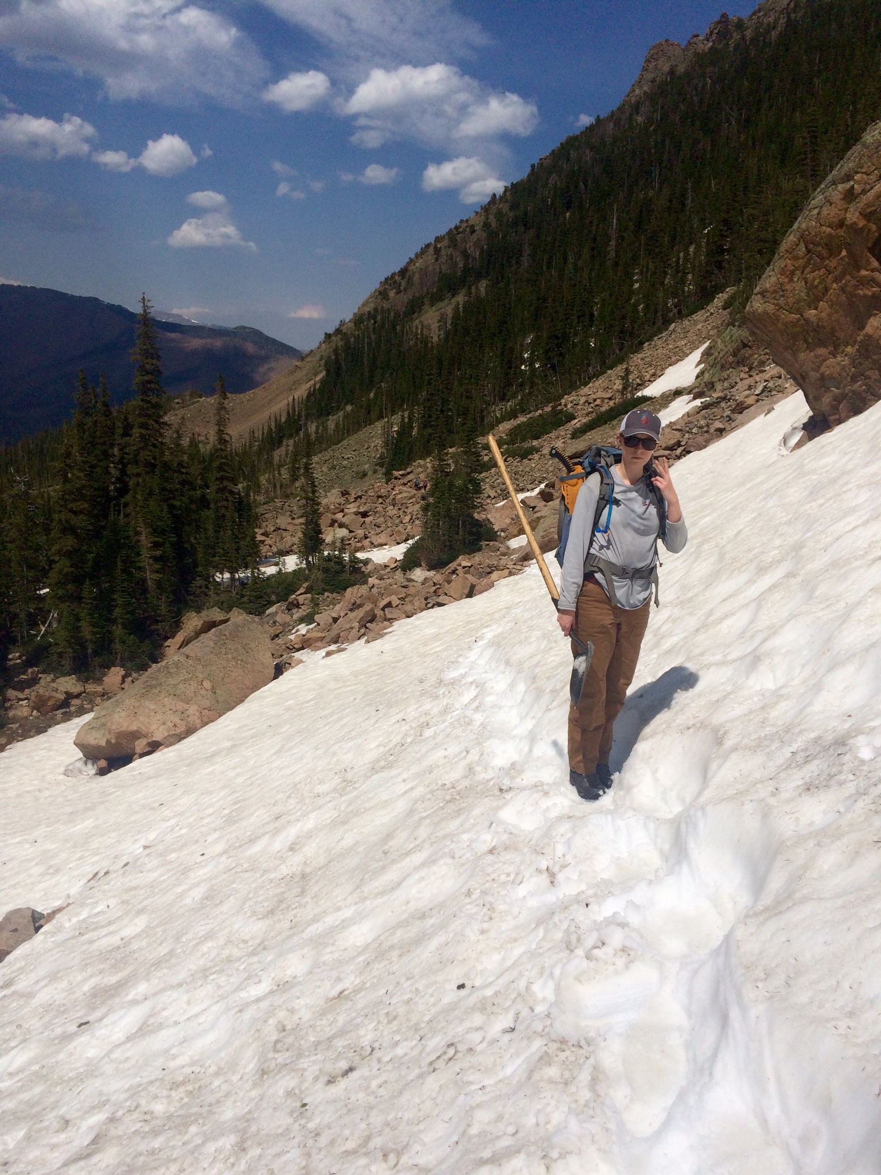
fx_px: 984
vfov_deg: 61.7
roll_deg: -2.3
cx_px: 440
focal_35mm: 29
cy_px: 588
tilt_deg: -13.3
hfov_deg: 48.2
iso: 40
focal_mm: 4.15
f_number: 2.2
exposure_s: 1/10309
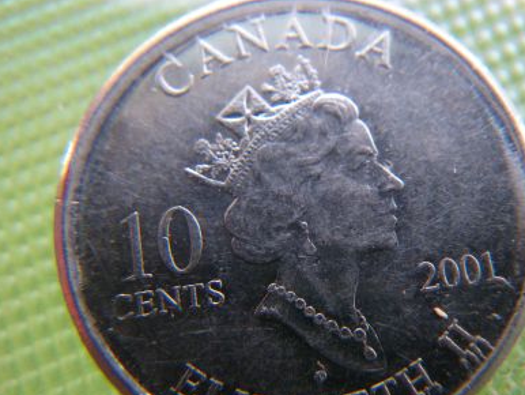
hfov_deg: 42.8
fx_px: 668
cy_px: 221
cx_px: 310
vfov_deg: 32.9
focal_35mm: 44
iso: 250
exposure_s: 1/50
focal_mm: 6.1
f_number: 3.8
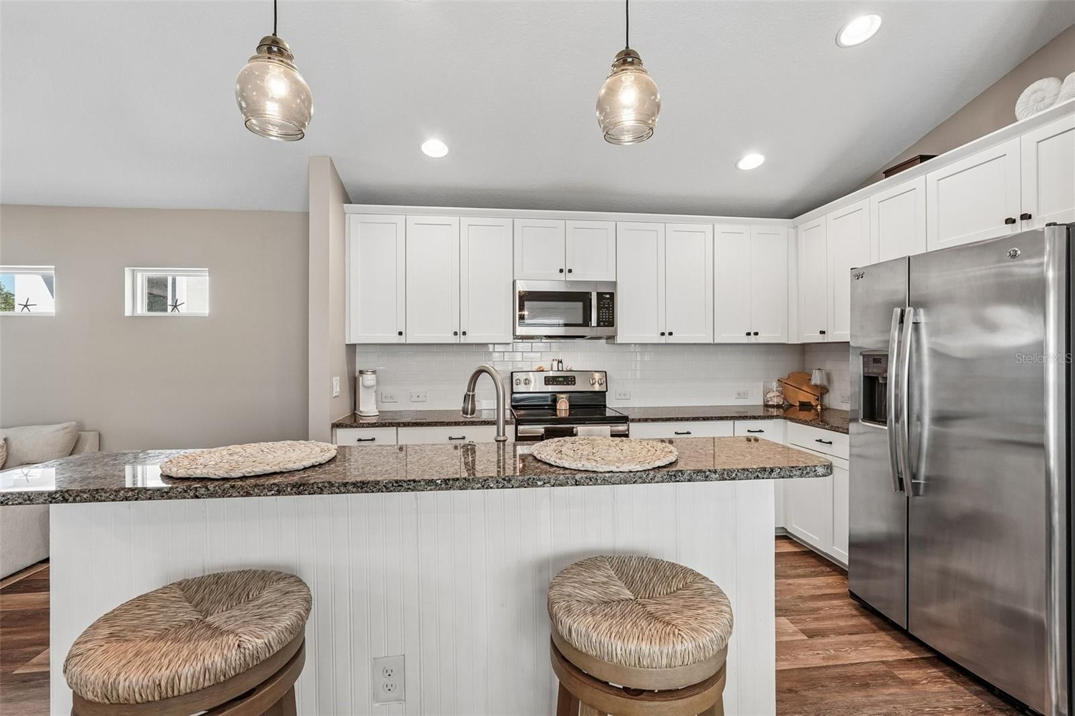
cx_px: 538
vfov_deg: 73.7
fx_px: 478
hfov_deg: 96.7
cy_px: 358
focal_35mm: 16
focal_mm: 16
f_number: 8
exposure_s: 1/15
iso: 400
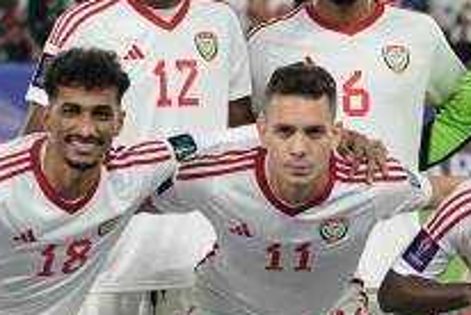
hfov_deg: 6.0
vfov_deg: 4.1
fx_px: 4442
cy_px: 265
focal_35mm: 339
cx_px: 640
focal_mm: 70
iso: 2000
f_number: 2.8
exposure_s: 1/2500
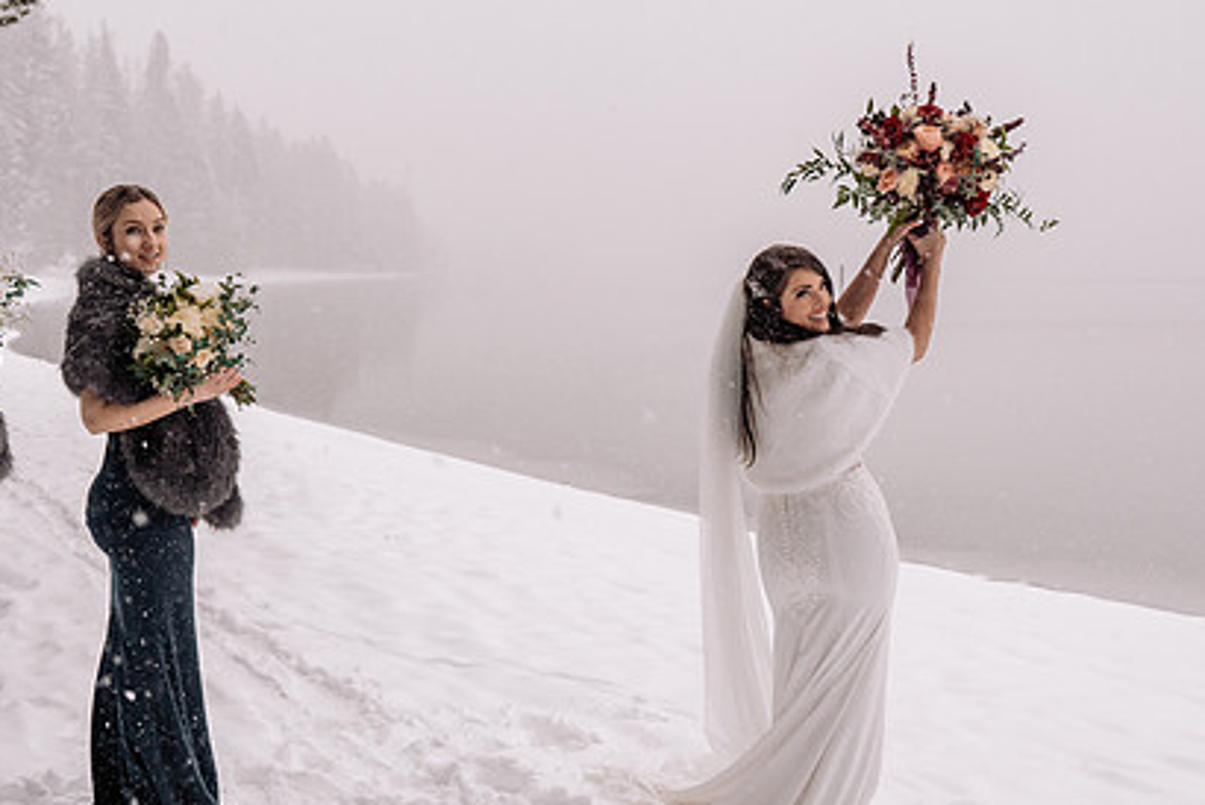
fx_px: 1775
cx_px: 634
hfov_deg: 37.5
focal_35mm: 53
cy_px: 326
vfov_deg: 25.5
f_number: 5
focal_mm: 35
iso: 1250
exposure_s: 1/250
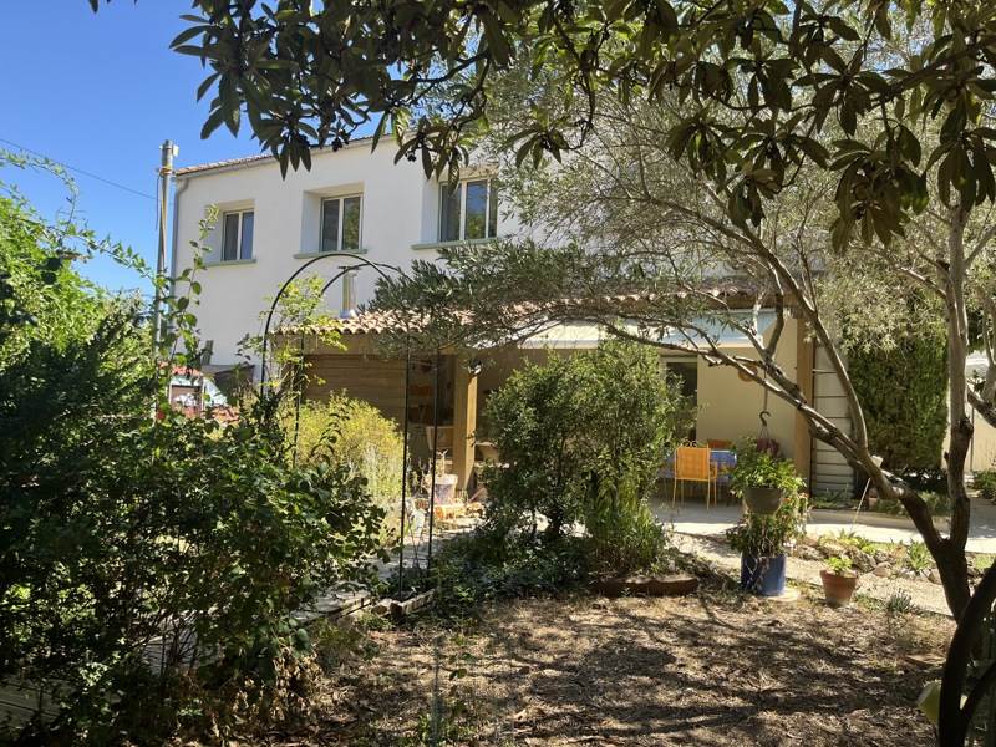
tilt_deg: +1.6
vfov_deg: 53.1
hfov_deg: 67.3
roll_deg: -1.4
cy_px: 374
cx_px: 498
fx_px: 748
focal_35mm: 26
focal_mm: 5.1
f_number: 1.6
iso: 50
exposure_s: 1/816
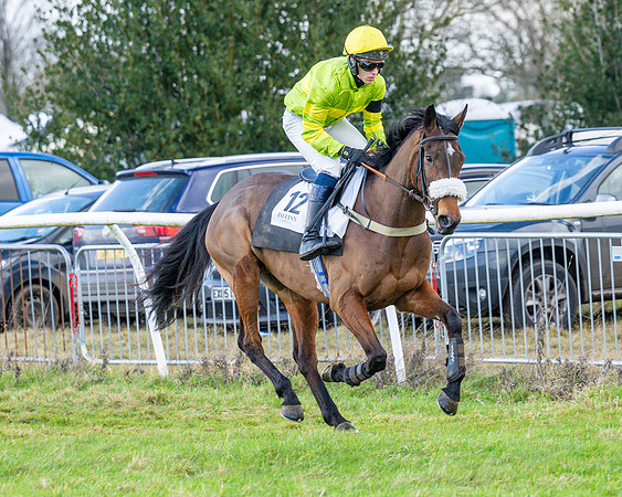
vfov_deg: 5.0
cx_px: 371
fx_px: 5725
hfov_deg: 6.2
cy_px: 224
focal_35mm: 311
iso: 500
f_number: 4
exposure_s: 1/1000
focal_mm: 150
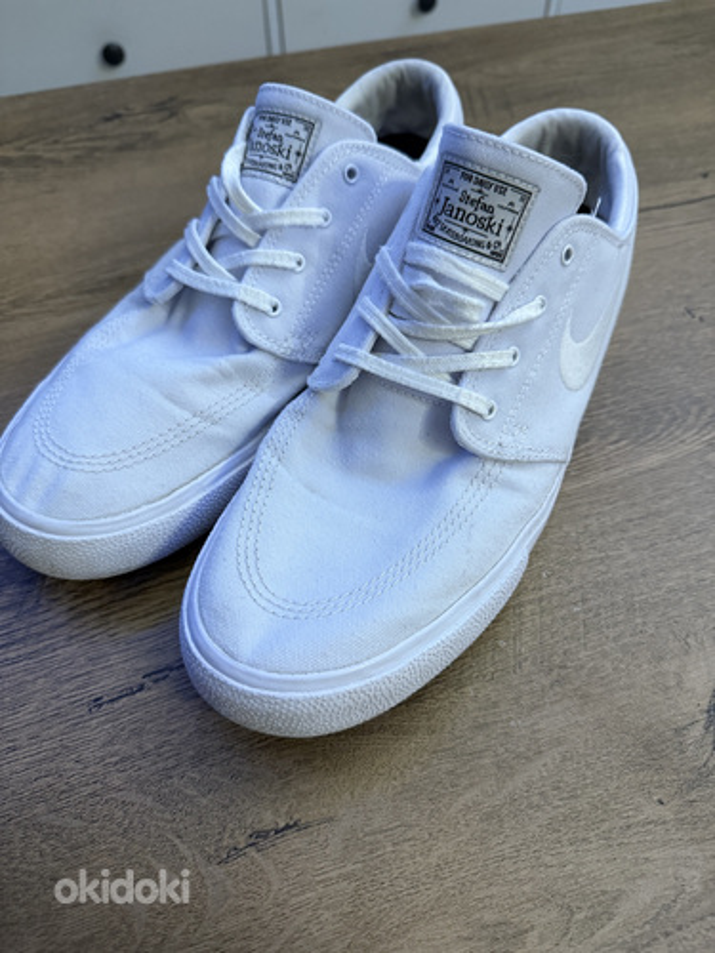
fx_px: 661
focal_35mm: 24
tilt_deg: -54.5
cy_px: 476
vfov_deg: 71.6
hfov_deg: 56.8
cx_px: 358
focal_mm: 6.76
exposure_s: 1/50
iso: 400
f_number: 1.78
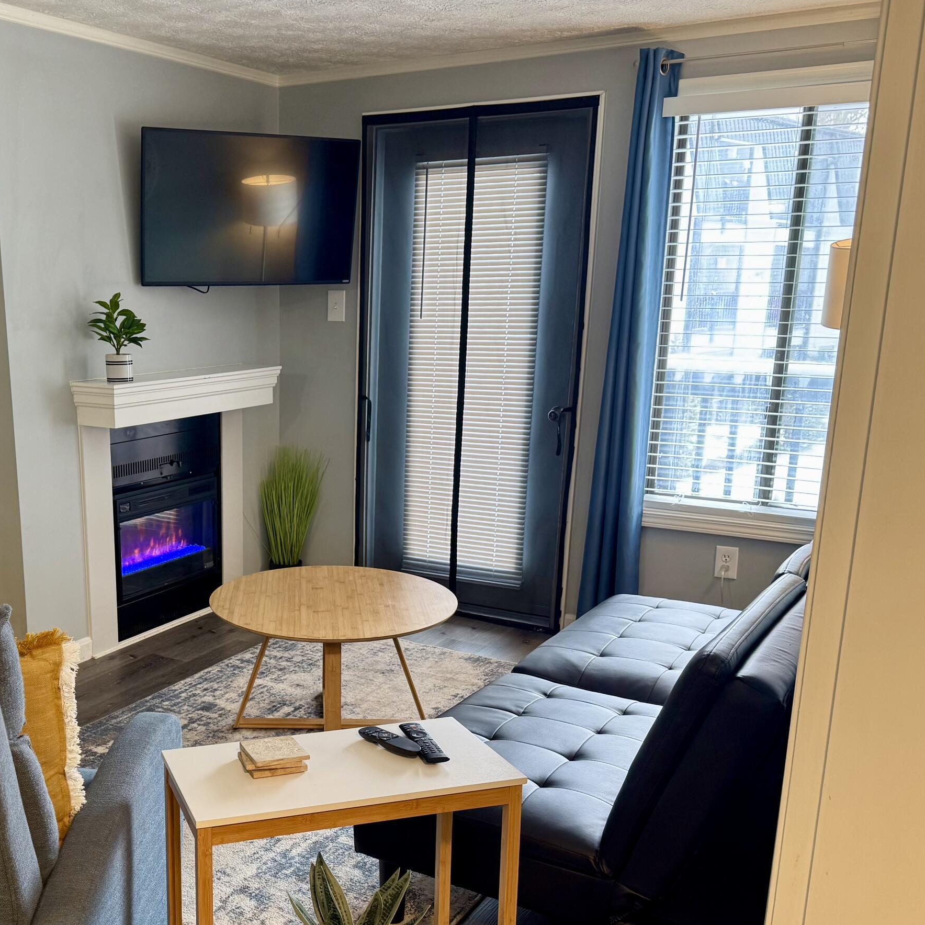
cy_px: 577
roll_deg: +0.3
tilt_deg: -15.0
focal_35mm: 36
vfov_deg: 45.7
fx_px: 1088
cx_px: 269
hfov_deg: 45.0
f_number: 1.78
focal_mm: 6.76
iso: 160
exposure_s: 1/60
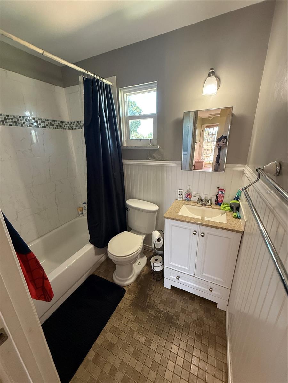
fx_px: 155
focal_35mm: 14
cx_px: 144
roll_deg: +1.1
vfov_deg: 102.1
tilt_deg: -17.7
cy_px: 192
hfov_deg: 85.7
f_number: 2.2
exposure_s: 1/60
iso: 320
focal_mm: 2.22
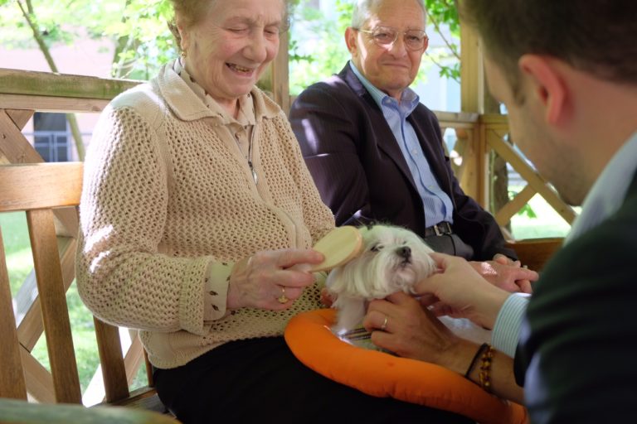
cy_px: 212
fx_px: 867
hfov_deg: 40.3
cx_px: 318
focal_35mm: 49
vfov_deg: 27.5
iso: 400
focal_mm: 32.9
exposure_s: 1/150
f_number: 3.6
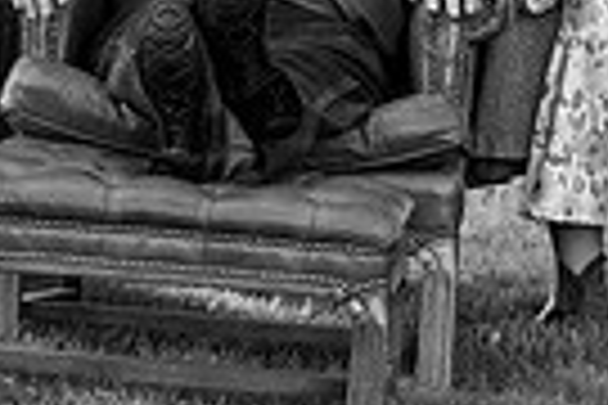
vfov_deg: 2.9
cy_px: -412
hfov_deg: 4.3
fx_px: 8072
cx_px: 378
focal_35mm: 478
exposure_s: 1/250
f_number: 6.3
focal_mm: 111
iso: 800
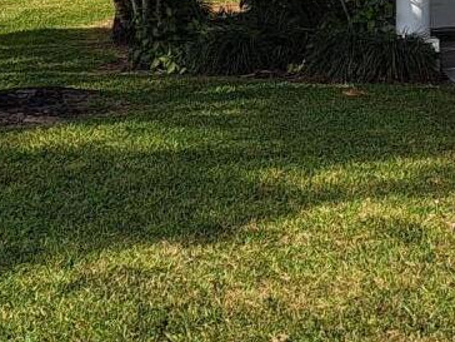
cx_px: 698
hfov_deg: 13.9
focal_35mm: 132
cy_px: -301
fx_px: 1735
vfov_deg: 10.5
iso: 50
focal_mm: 5.23
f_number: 1.8
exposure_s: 1/1453
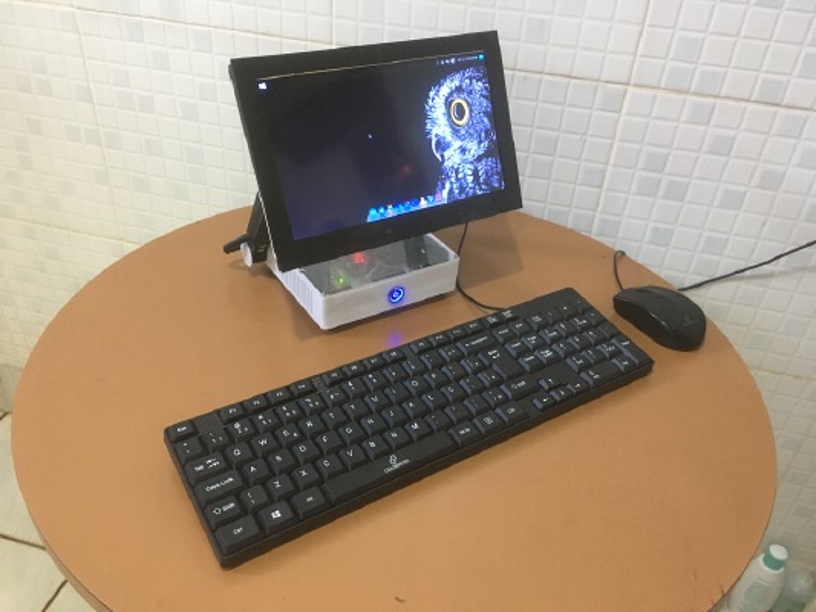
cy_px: 306
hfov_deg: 61.6
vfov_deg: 48.2
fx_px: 684
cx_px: 408
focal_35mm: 29
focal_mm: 4.15
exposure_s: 1/20
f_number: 2.2
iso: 200
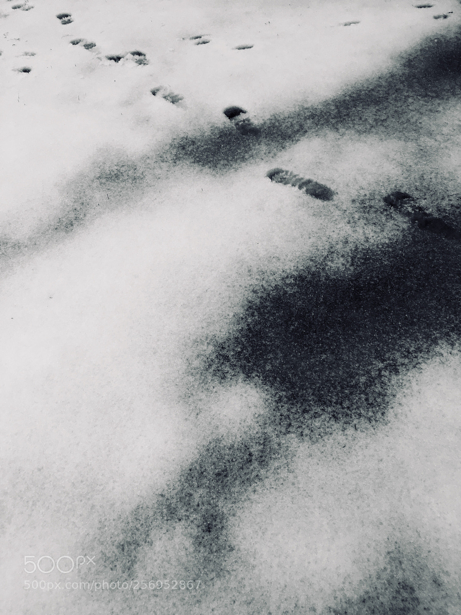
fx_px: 515
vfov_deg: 61.7
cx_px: 230
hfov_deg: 48.2
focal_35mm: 29
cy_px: 308
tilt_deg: -51.7
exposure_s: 1/120
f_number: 2.2
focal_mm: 4.15
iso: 32
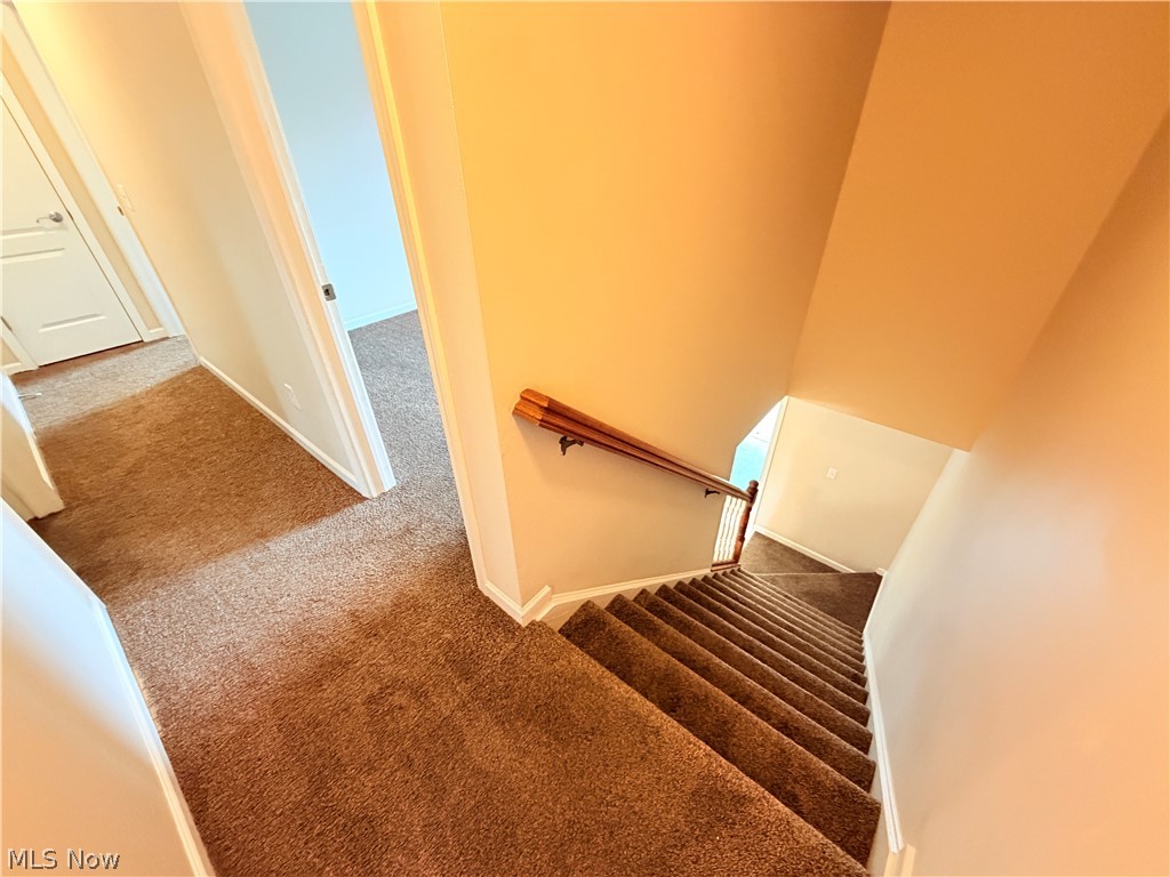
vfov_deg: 85.7
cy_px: 438
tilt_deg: -34.1
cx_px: 585
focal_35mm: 14
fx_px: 473
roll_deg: +1.0
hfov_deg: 102.1
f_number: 2.2
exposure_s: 1/60
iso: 640
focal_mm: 2.22
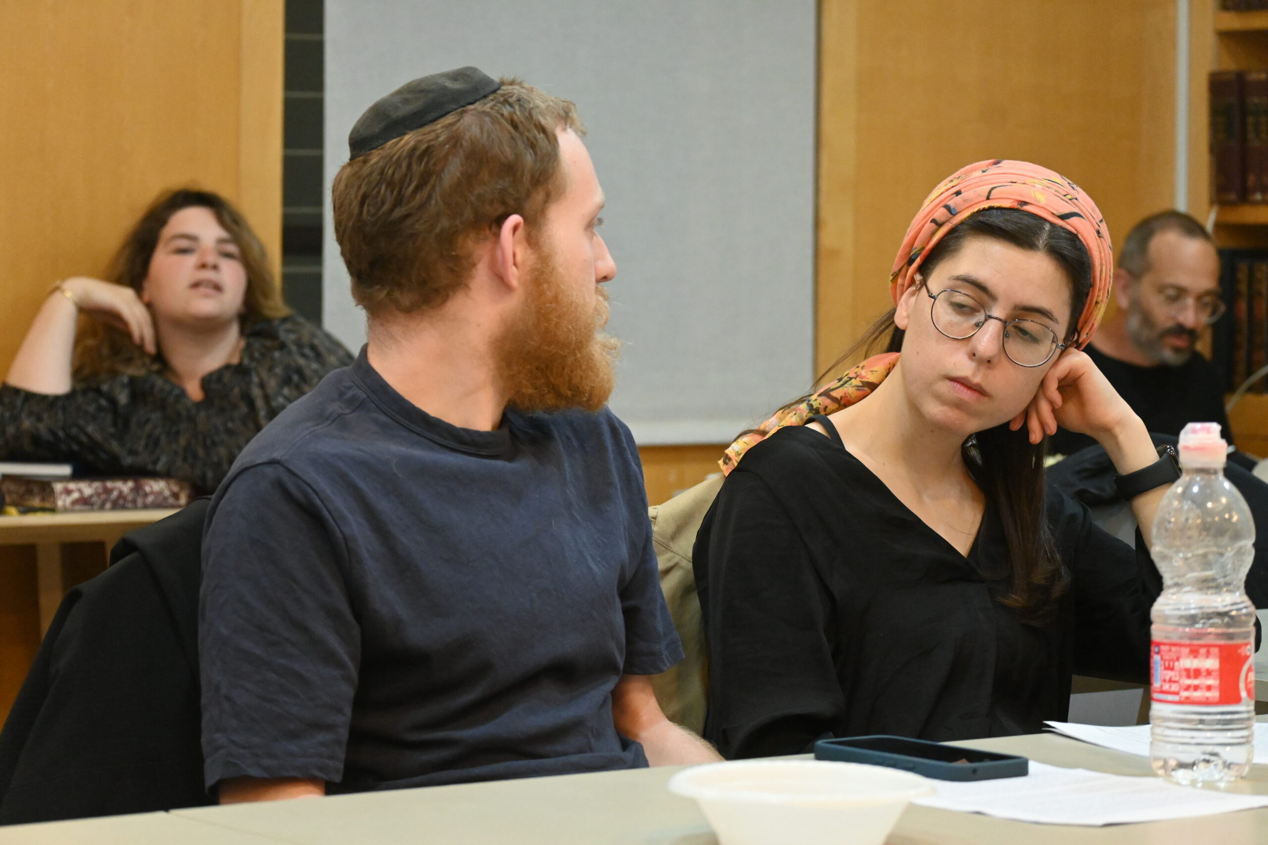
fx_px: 3645
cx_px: 634
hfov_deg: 19.7
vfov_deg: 13.2
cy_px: 422
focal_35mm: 104
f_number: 4.8
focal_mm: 69
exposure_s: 1/125
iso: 5000
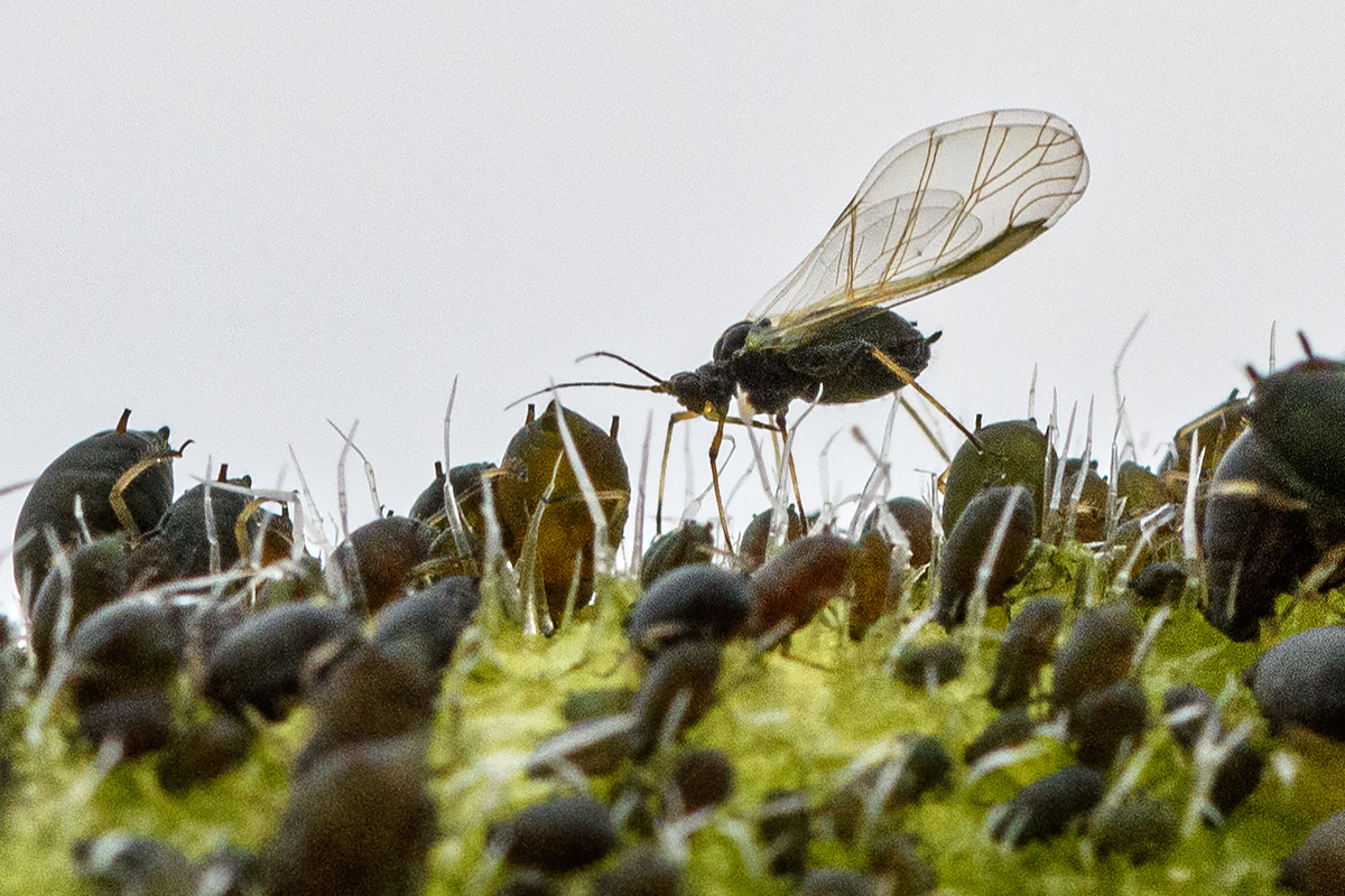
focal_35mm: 135
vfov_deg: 10.2
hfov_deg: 15.2
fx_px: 5043
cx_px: 672
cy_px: 448
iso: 400
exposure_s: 1/500
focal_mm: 90
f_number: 13
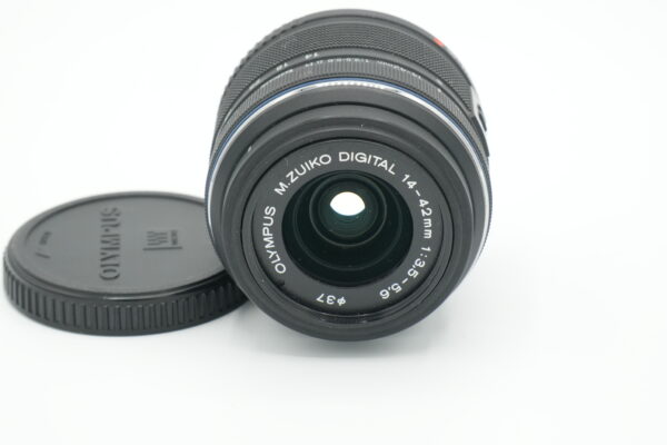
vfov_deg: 13.0
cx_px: 334
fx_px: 1945
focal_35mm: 105
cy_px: 222
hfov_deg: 19.5
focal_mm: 70
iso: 1250
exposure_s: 1/200
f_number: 13
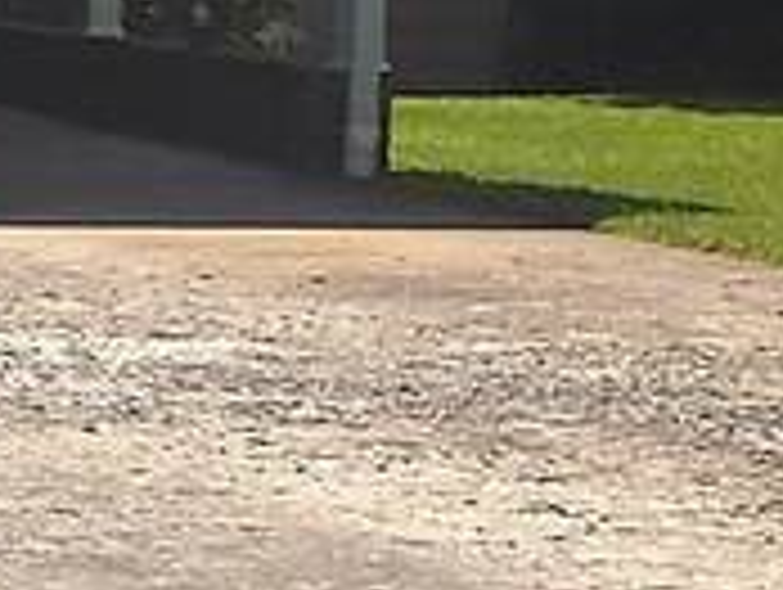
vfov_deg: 7.8
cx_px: -2007
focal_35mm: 191
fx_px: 4326
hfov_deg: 7.9
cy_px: 27
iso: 40
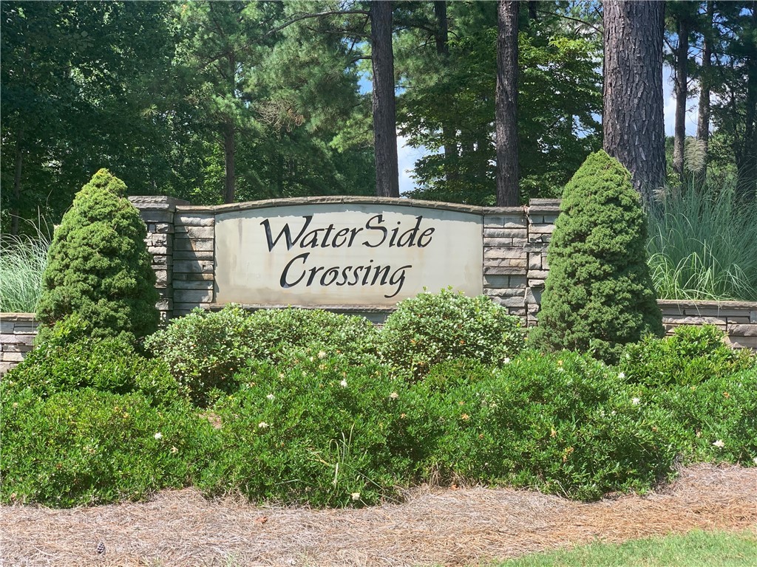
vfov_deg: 28.0
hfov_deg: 36.8
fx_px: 1137
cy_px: 284
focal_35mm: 52
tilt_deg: +1.3
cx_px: 378
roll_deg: -1.3
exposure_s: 1/366
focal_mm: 6
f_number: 2.4
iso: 16
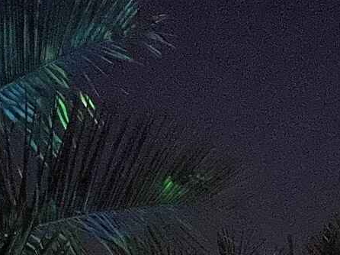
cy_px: 492
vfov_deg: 12.7
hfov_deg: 19.1
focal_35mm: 103
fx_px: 1011
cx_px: 128
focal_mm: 4.25
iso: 1000
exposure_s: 1/24
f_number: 1.8
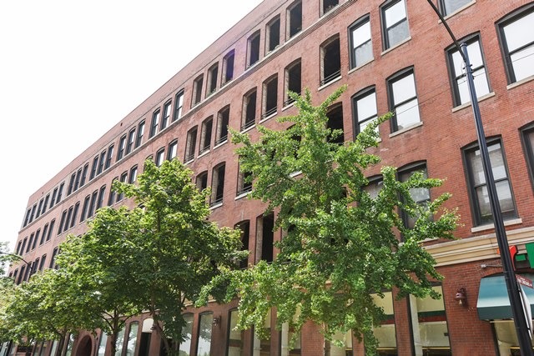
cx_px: 267
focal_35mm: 30
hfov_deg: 61.9
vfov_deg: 43.6
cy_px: 178
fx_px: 445
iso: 200
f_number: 8
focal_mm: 30
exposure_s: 1/320
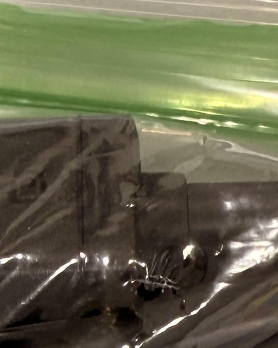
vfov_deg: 13.7
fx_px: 1378
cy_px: 488
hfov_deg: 11.3
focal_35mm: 134
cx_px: 335
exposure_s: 1/120
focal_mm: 2.22
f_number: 2.2
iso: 160
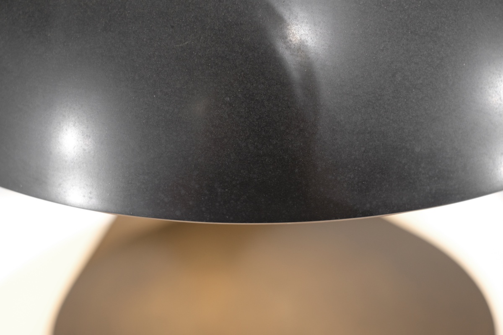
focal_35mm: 53
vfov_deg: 25.5
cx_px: 252
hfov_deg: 37.5
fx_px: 740
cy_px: 168
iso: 800
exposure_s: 1/70
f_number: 3.2
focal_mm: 35
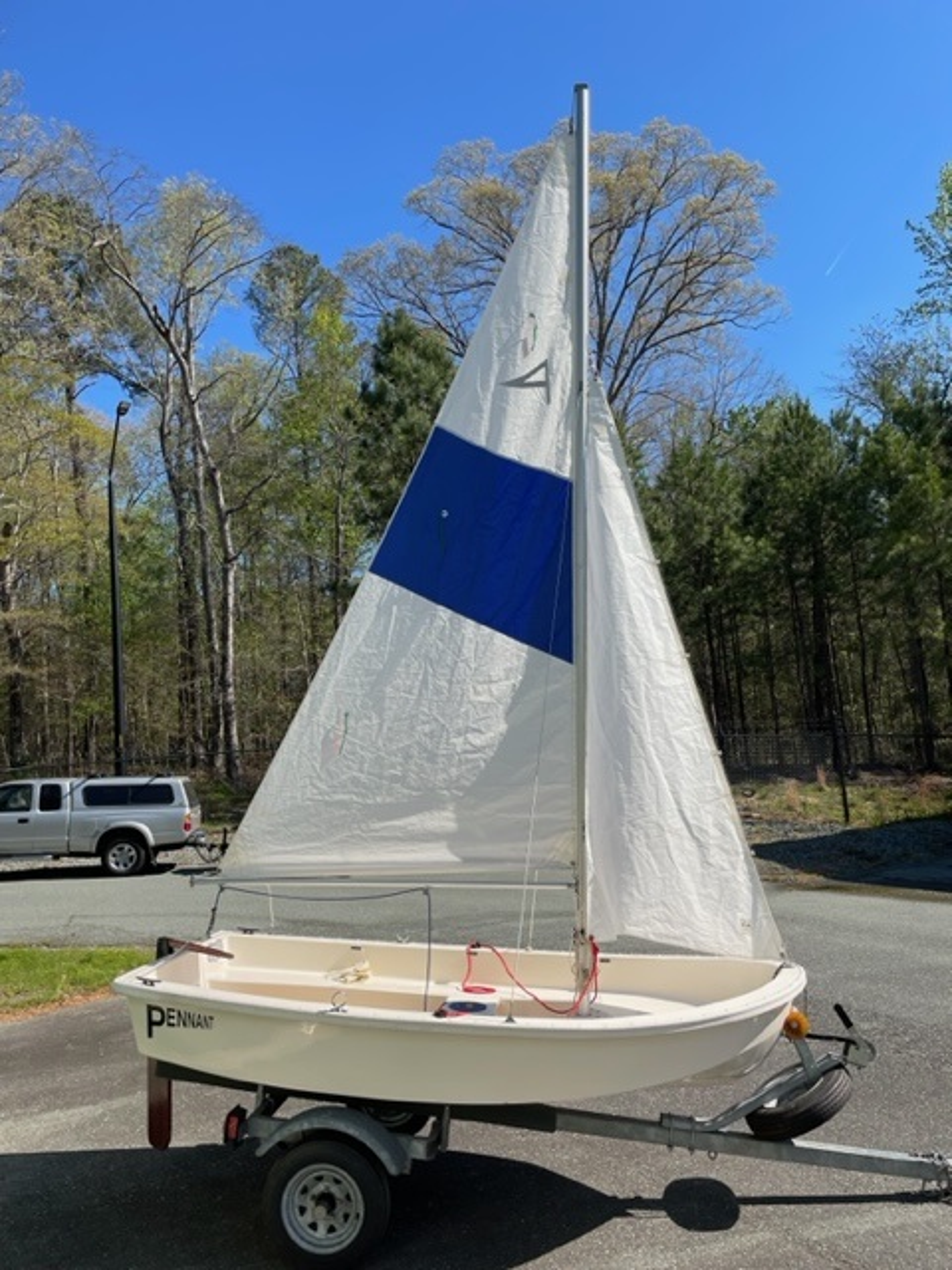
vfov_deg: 67.3
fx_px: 953
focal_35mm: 26
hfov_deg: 53.1
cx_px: 476
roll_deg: +4.8
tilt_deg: +5.3
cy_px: 635
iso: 32
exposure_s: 1/3401
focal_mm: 4.2
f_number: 1.6
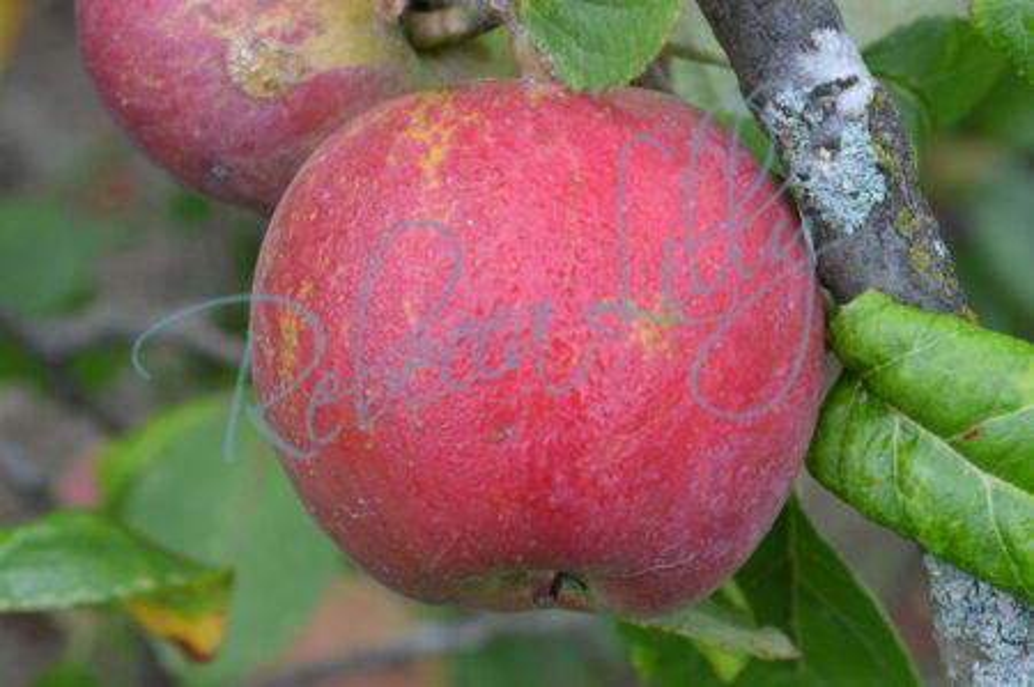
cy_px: 344
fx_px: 2367
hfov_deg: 24.6
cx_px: 517
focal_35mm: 82
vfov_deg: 16.5
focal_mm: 55
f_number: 11
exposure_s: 1/50
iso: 400
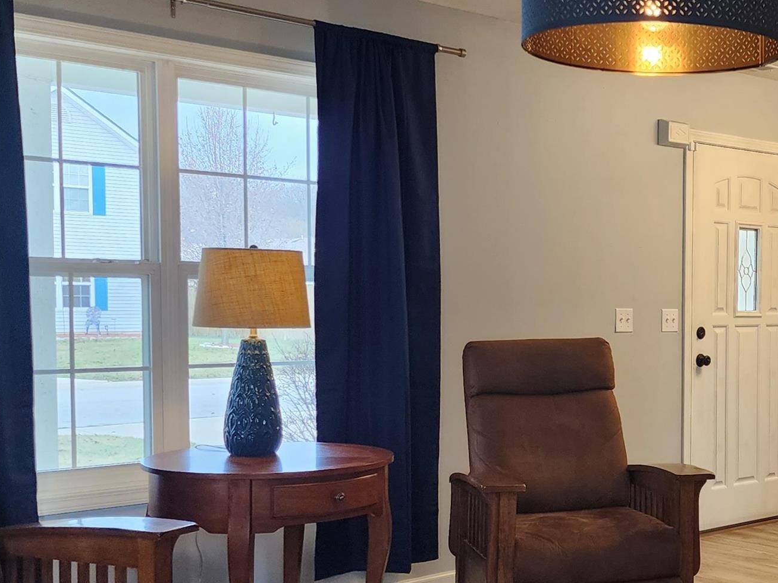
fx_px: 1214
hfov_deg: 33.7
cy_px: 370
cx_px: 696
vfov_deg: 26.9
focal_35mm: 54
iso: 160
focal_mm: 6.4
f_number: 1.8
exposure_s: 1/120
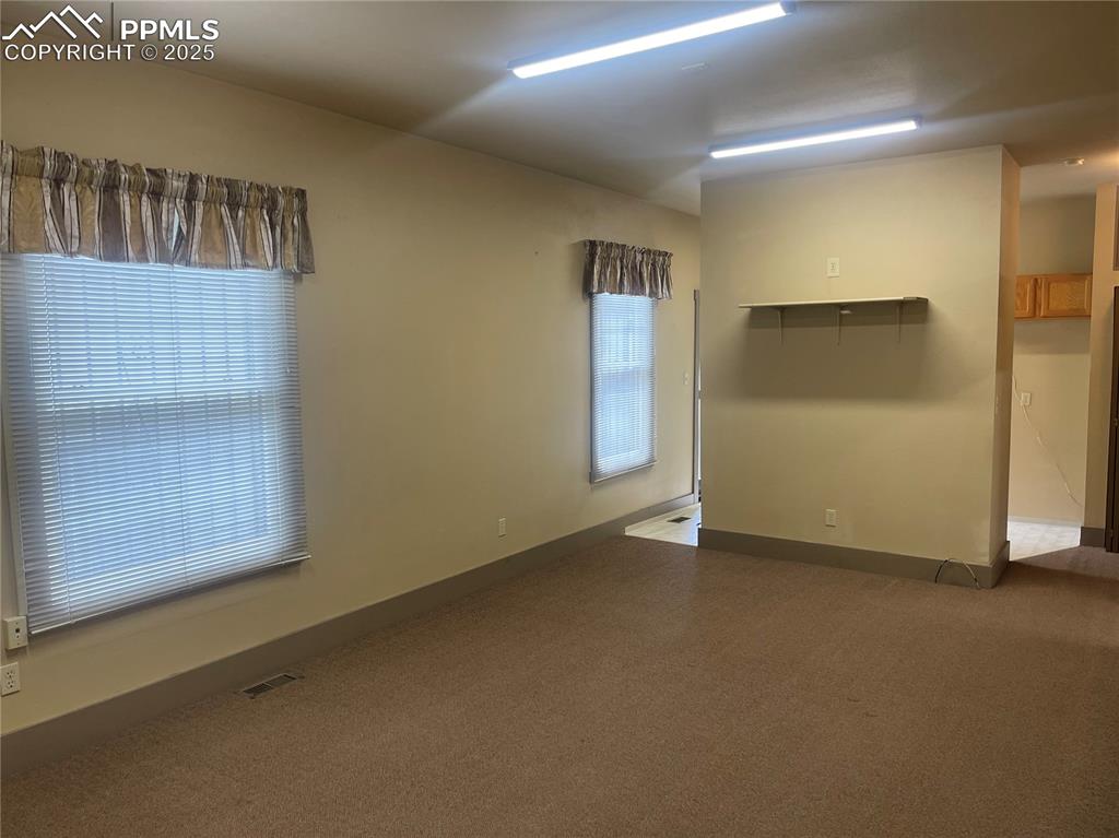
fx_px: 808
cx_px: 560
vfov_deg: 54.8
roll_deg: +0.7
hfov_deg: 69.4
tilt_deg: -5.5
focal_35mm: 25
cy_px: 419
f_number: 1.6
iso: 100
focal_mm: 5.1
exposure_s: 1/120
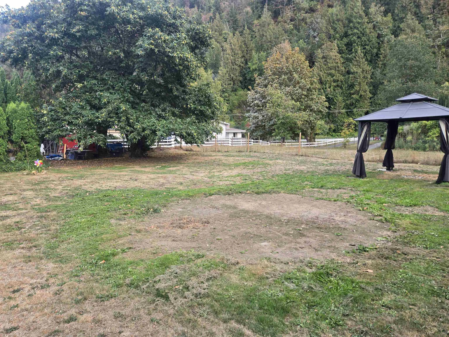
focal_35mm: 23
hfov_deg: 73.9
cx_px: 224
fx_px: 298
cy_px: 168
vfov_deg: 58.9
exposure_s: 1/180
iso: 80
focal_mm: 5.4
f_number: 1.8
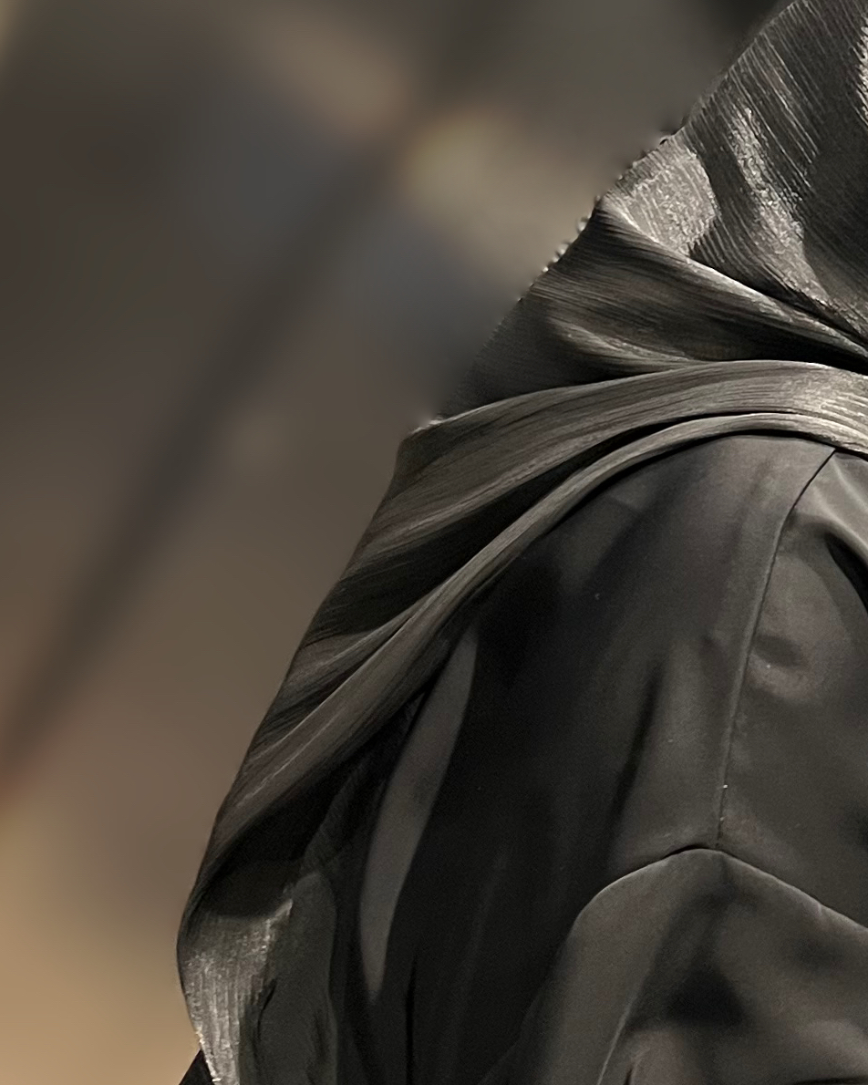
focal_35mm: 86
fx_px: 2762
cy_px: 494
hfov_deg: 17.0
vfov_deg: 22.2
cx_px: 1070
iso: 250
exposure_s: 1/50
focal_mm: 5.7
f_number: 1.5
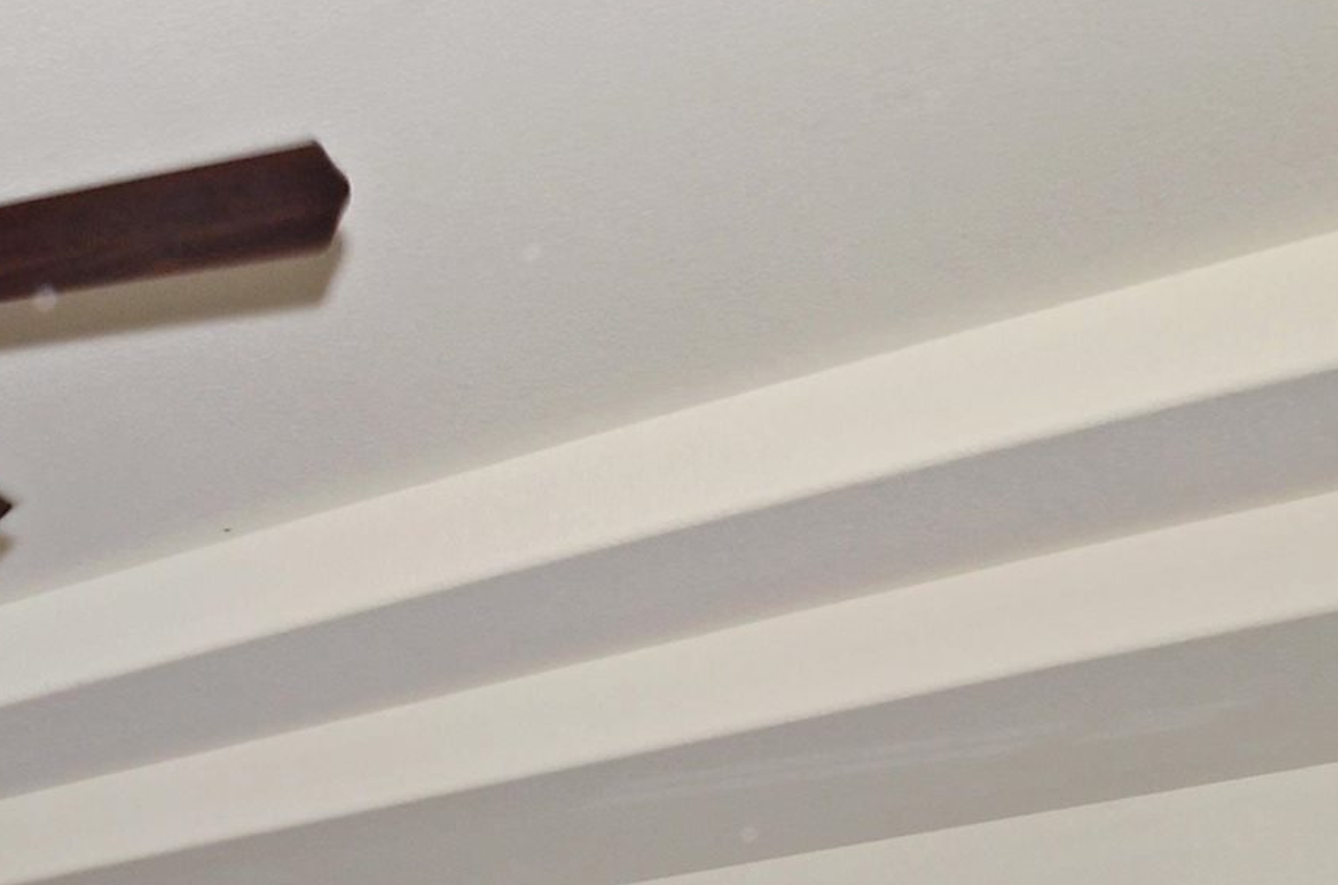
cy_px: 1555
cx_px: -525
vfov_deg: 17.3
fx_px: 2410
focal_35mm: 65
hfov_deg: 25.4
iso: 400
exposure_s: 1/200
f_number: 10
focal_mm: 12
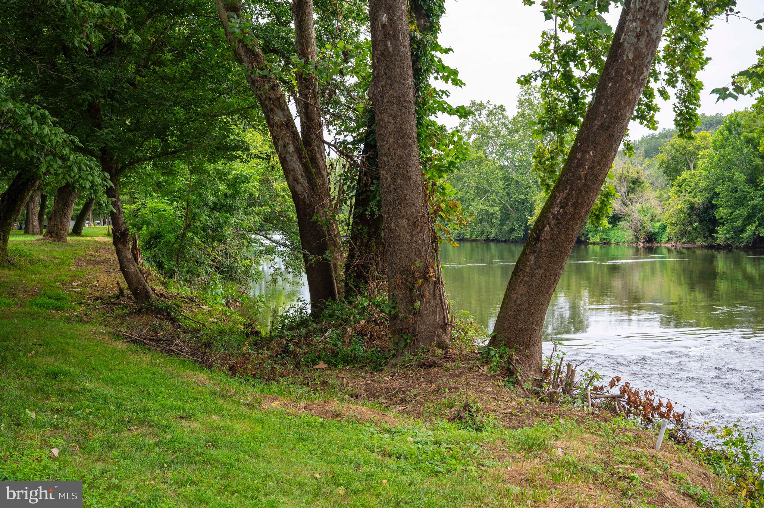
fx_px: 954
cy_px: 254
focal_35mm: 45
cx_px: 382
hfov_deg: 43.6
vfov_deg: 29.8
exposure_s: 1/200
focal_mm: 45
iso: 1000
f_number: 7.1
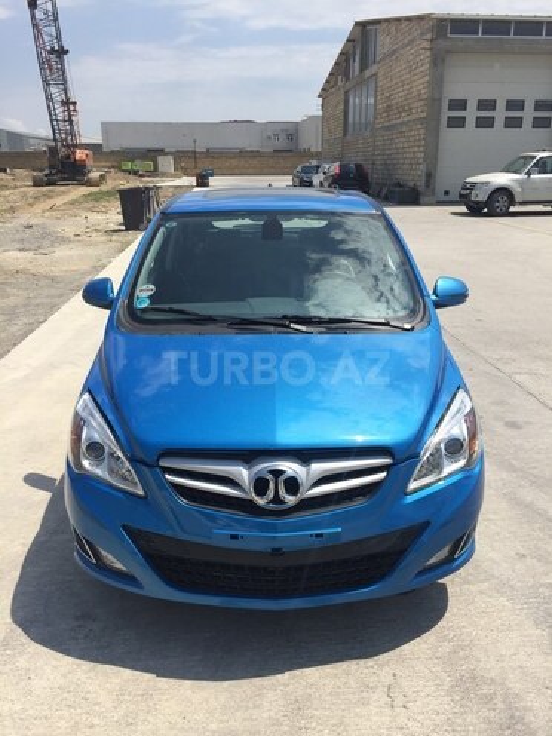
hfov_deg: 48.2
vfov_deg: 61.7
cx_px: 276
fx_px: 617
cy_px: 368
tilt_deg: -18.4
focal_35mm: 29
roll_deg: +0.4
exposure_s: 1/2639
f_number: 2.2
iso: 32
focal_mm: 4.15
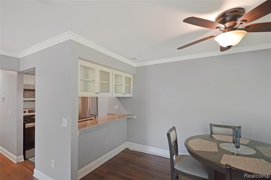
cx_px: 136
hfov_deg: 100.5
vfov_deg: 77.1
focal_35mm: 15
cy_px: 90
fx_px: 113
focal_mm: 10
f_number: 4
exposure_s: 1/60
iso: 450
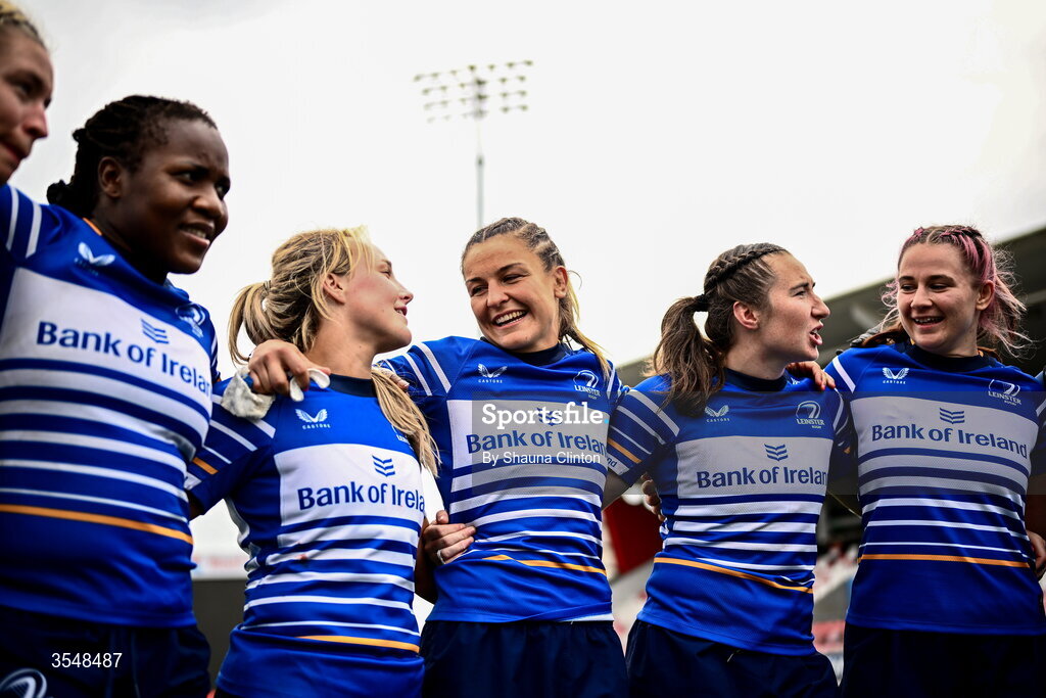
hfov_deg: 39.6
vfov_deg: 27.0
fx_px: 1453
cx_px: 523
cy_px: 349
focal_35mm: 50
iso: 250
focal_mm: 50
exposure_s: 1/2000
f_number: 1.8
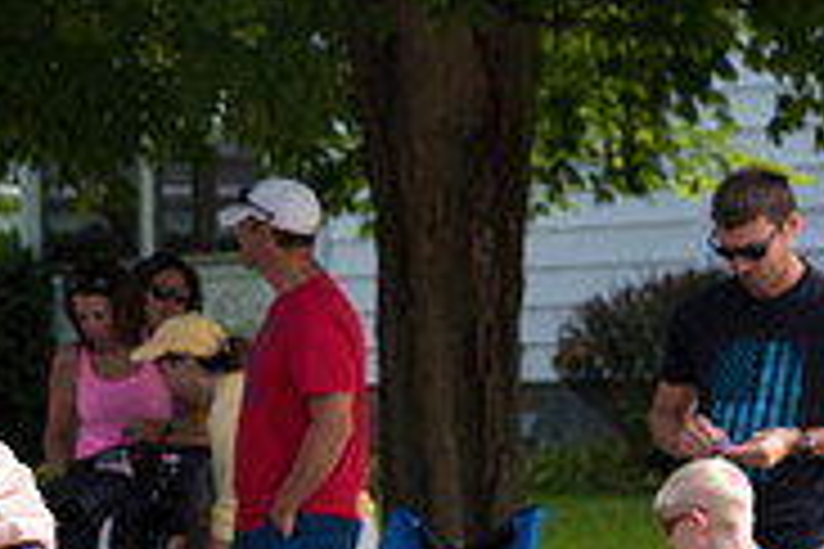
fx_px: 5081
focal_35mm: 222
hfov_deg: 9.1
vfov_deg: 6.2
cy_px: 394
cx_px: -387
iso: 450
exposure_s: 1/500
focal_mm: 70
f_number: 6.3
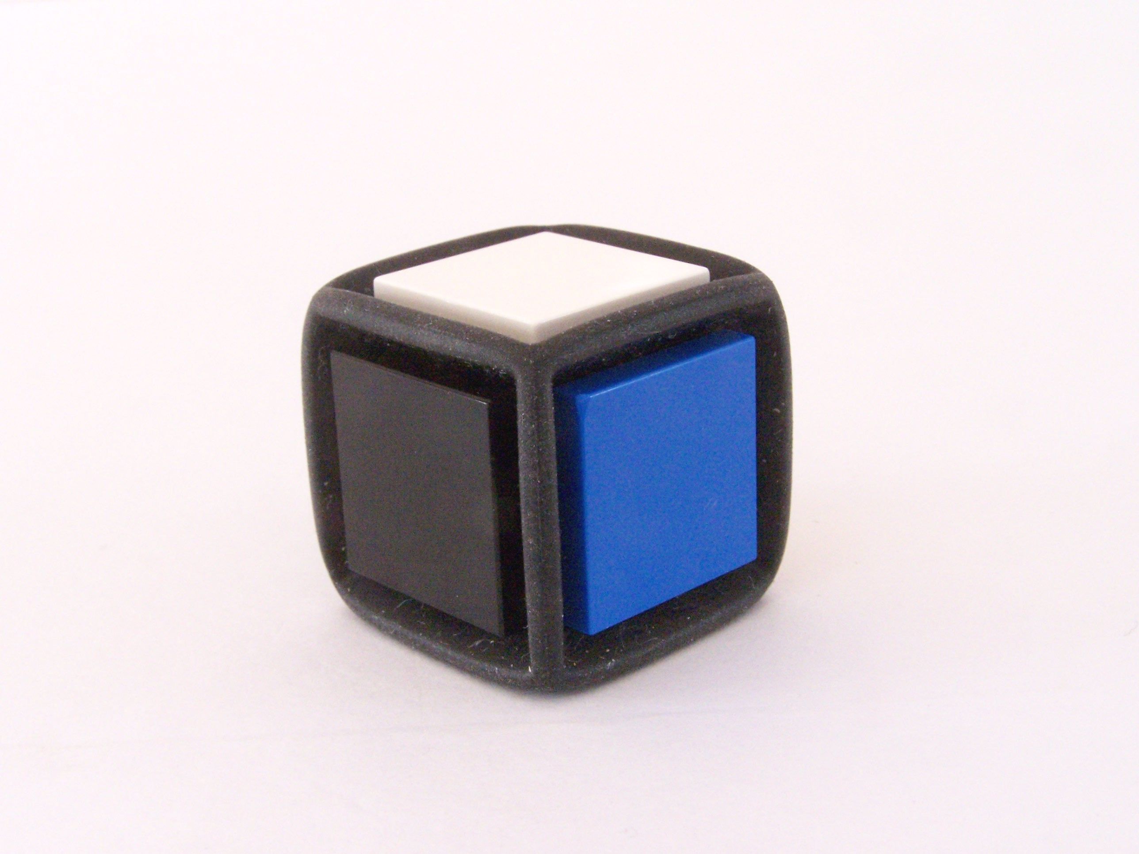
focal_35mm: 59
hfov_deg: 32.7
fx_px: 1941
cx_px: 570
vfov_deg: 24.8
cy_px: 427
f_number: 8
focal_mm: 9.8
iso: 400
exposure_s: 1/4
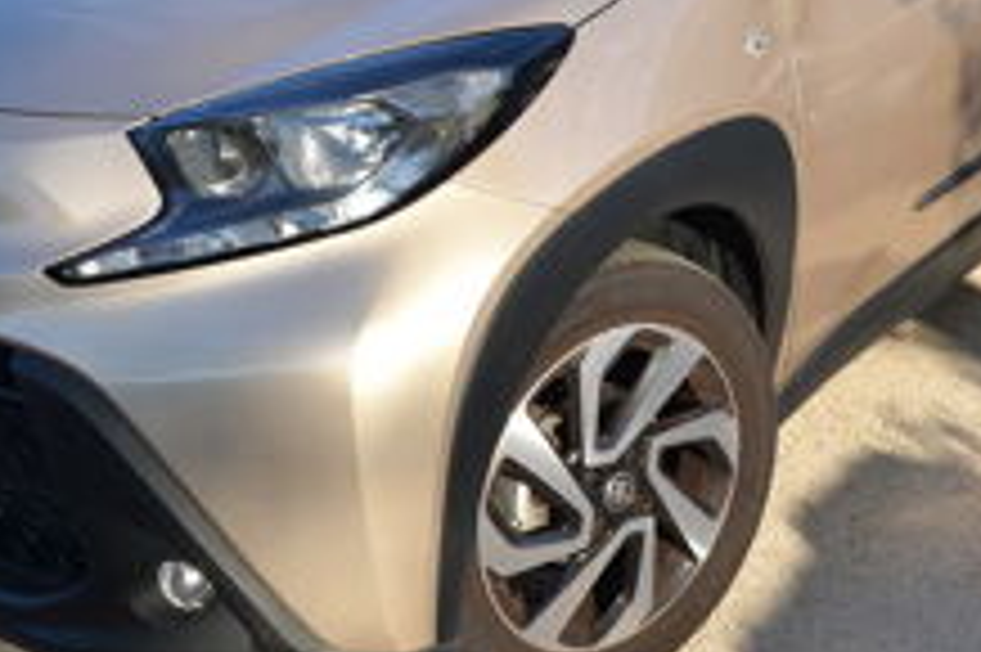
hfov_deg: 30.5
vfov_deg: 20.2
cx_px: 562
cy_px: 58
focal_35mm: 66
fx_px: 1797
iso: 100
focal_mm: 20
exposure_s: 1/200
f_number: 7.1
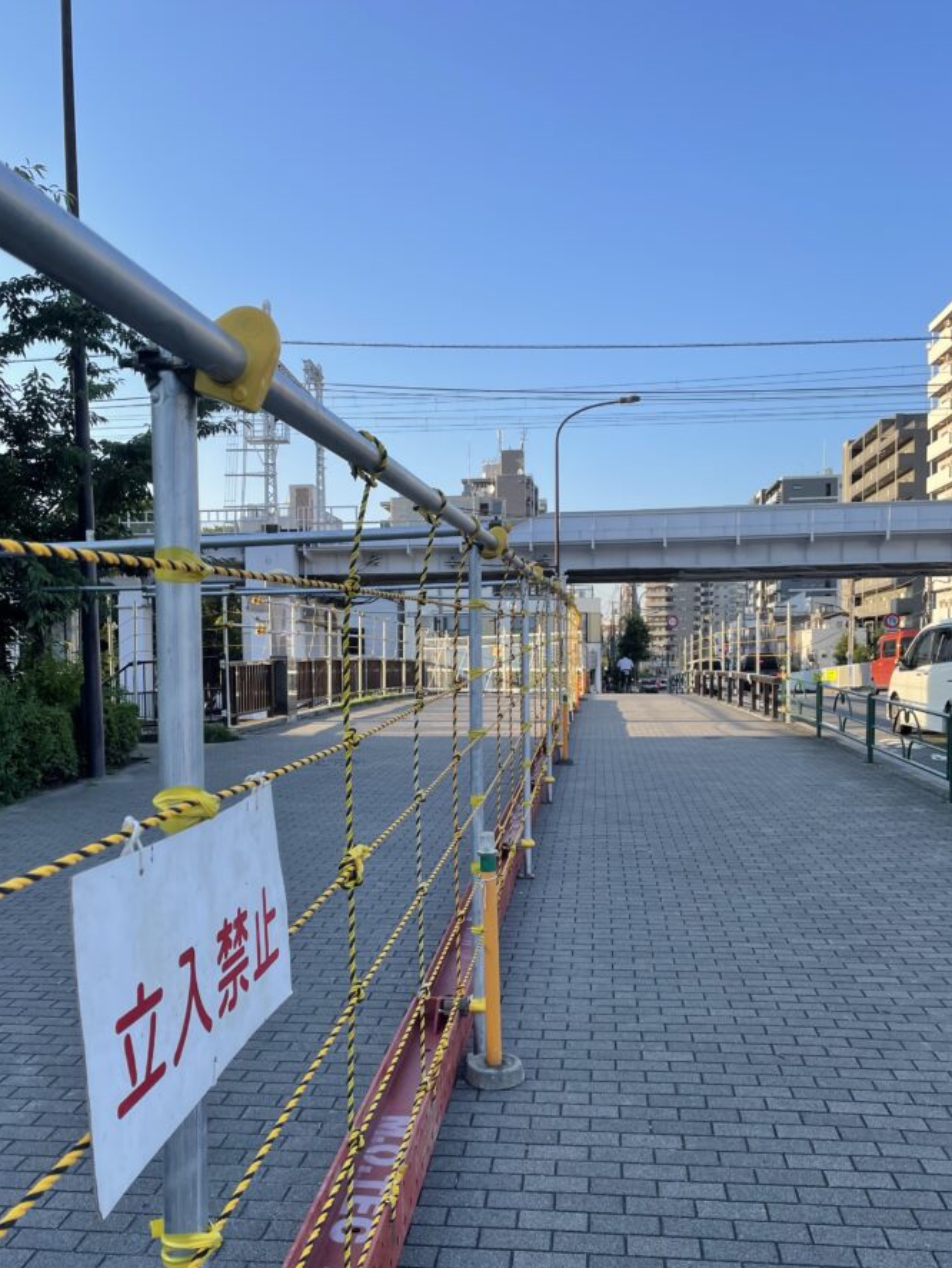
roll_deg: +1.9
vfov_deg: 59.7
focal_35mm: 30
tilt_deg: -2.8
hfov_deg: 46.8
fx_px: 1099
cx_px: 450
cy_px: 719
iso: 32
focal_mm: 4.2
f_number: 1.6
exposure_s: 1/1159
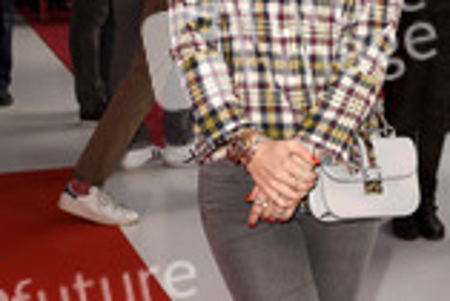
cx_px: 373
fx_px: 1114
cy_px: 186
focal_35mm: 89
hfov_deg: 22.5
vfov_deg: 15.4
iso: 500
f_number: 5.6
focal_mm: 35
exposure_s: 1/200
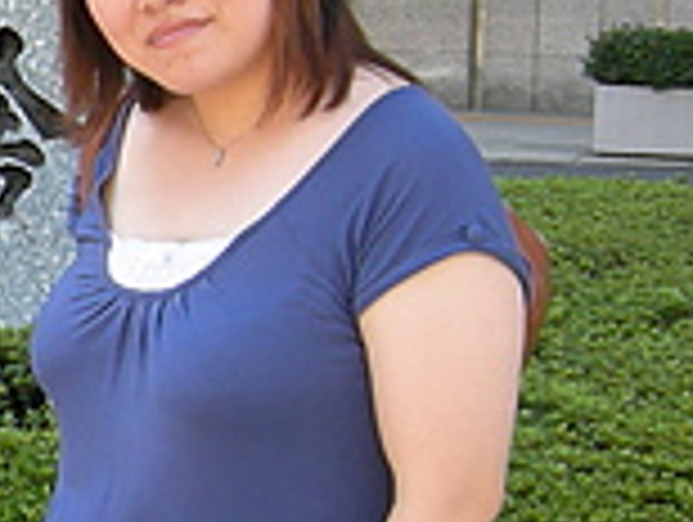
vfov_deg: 10.6
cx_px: -464
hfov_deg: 13.0
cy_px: 207
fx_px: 2807
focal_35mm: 140
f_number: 3.8
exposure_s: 1/100
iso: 64
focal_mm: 7.5
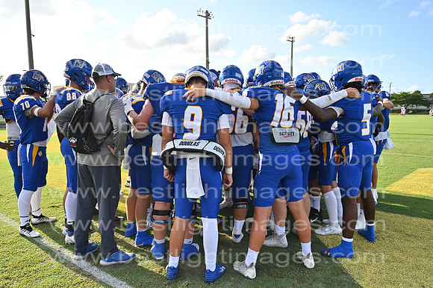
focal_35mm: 30
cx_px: 216
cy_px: 144
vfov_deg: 43.6
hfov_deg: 62.0
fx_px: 361
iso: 1400
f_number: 4
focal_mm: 30
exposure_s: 1/8000
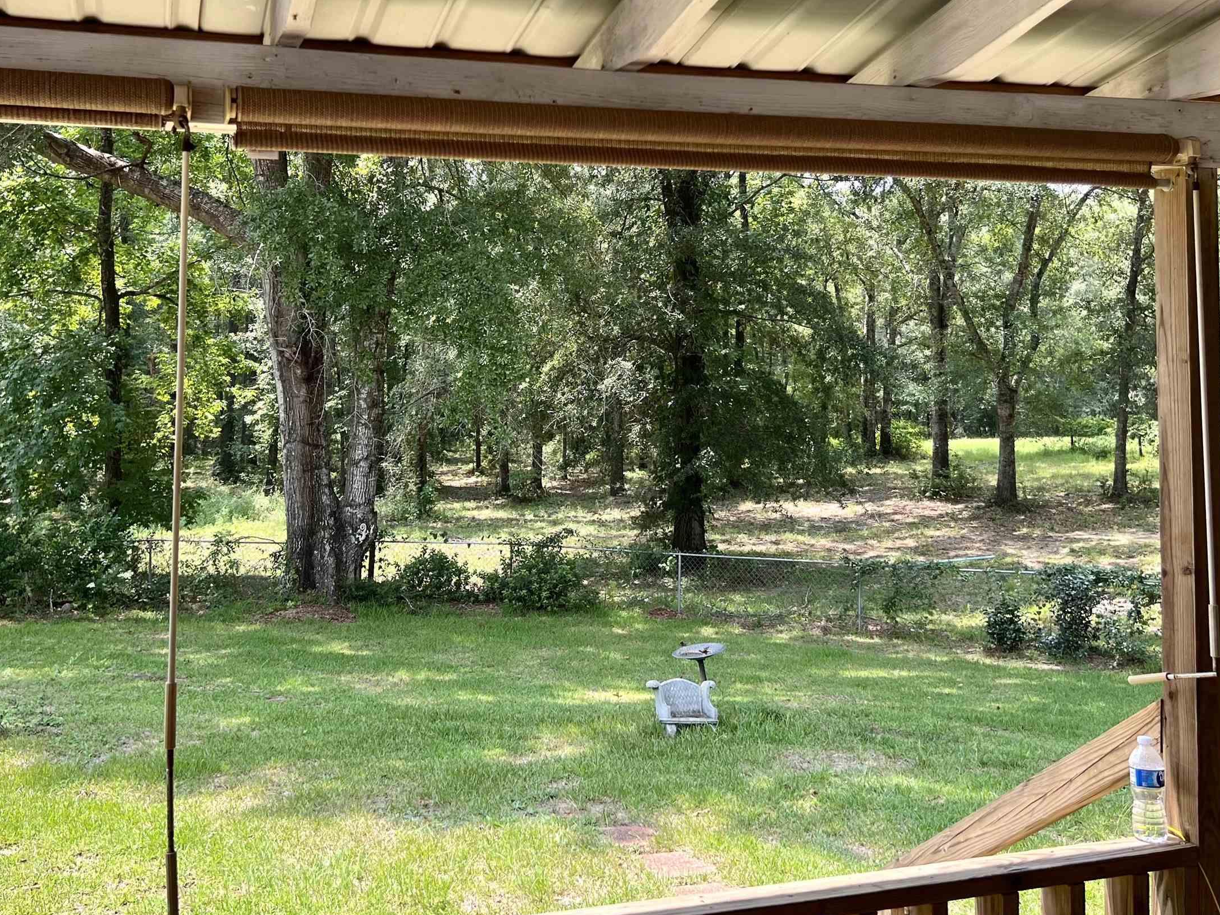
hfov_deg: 50.1
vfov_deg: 38.3
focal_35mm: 37
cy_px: 324
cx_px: 558
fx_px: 1304
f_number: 1.5
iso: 50
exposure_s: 1/395
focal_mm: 5.7
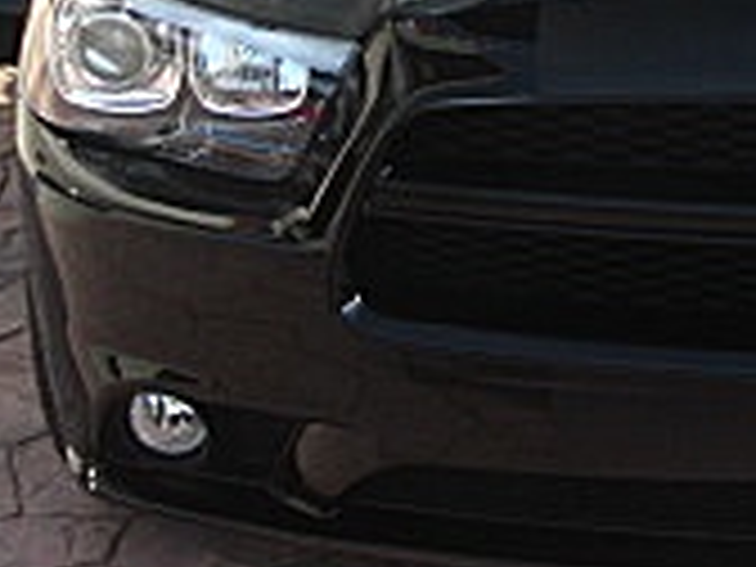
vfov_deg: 10.6
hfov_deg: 14.2
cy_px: -153
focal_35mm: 137
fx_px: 2992
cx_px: 774
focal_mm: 6.3
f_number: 2.8
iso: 50
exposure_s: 1/250
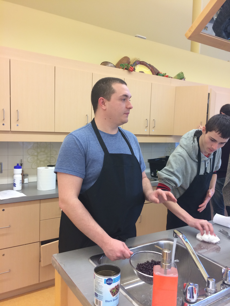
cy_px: 153
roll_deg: -4.9
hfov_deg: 48.2
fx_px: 257
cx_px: 115
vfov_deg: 61.7
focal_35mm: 29
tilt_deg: -3.3
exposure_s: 1/30
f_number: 2.2
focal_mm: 4.15
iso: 50
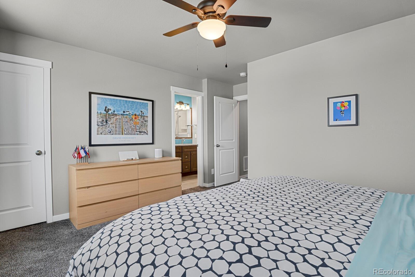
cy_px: 138
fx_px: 196
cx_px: 208
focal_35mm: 17
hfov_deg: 93.3
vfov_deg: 70.4
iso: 6400
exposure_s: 1/20
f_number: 8
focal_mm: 17
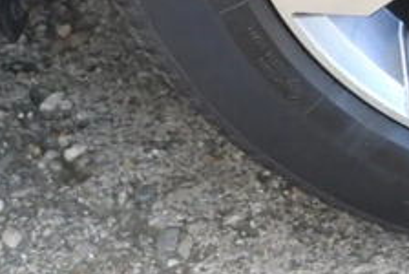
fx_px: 1672
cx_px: 635
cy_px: -243
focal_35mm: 147
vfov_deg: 8.9
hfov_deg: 13.1
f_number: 5.6
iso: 400
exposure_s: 1/125
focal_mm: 22
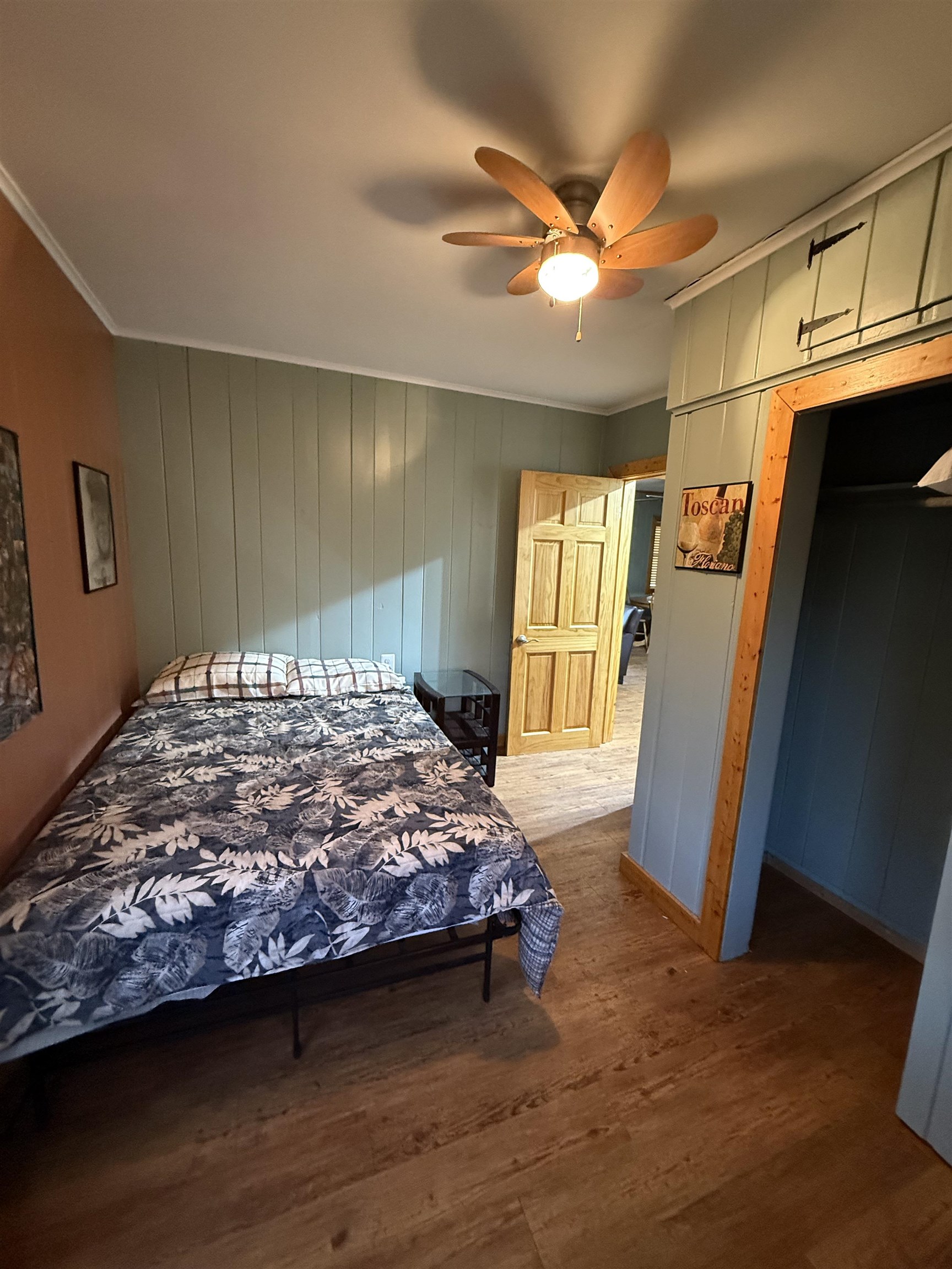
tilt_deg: -10.0
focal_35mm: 14
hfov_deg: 85.7
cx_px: 476
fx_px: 513
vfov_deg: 102.1
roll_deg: -3.1
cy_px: 634
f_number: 2.2
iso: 800
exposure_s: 1/60
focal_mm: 2.22
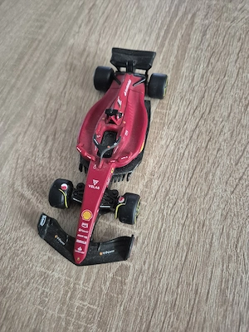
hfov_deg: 58.9
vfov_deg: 73.9
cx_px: 124
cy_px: 166
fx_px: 221
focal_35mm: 23
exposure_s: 1/100
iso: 1250
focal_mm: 5.4
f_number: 1.8
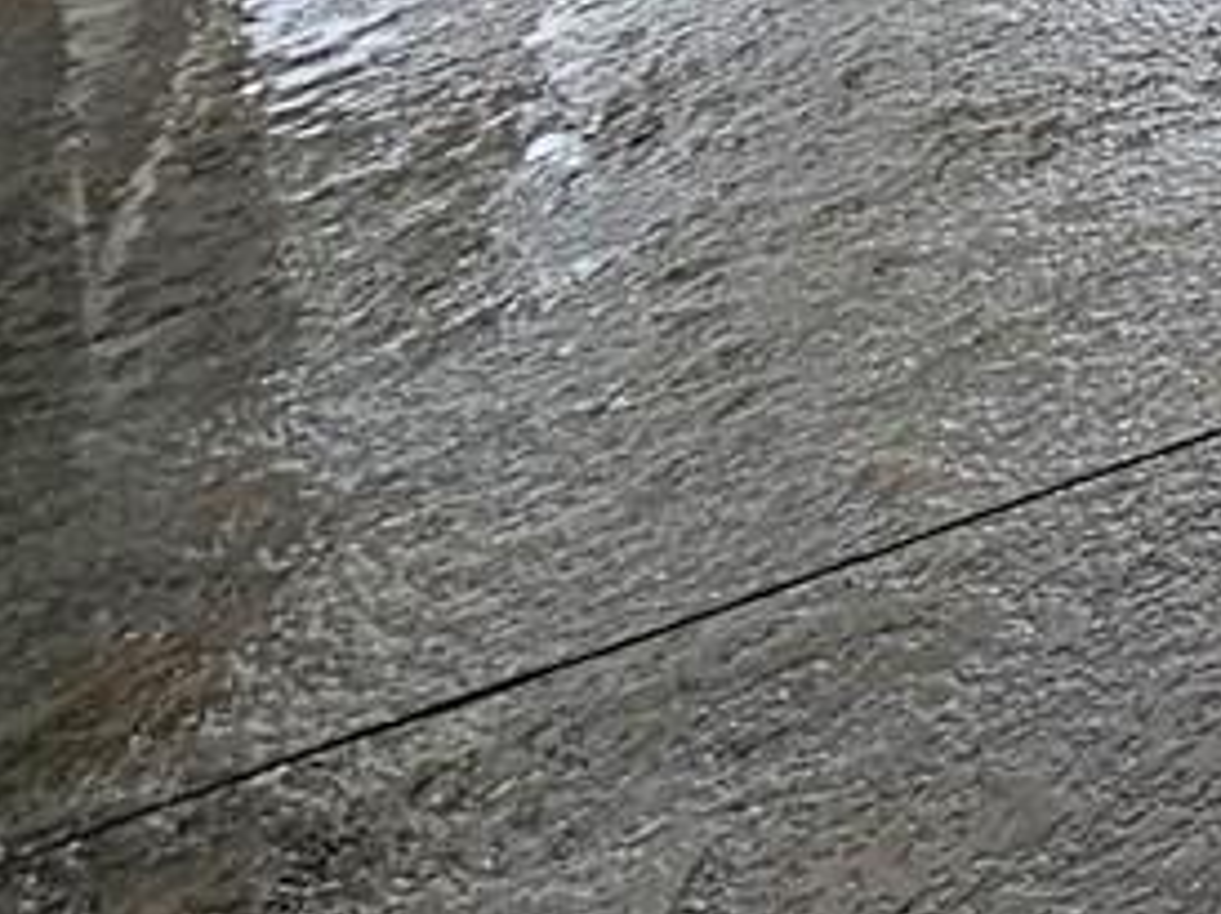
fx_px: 2678
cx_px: 2905
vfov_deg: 13.2
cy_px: -1400
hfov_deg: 15.2
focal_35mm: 76
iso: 160
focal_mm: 2.2
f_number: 2.2
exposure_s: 1/77.4
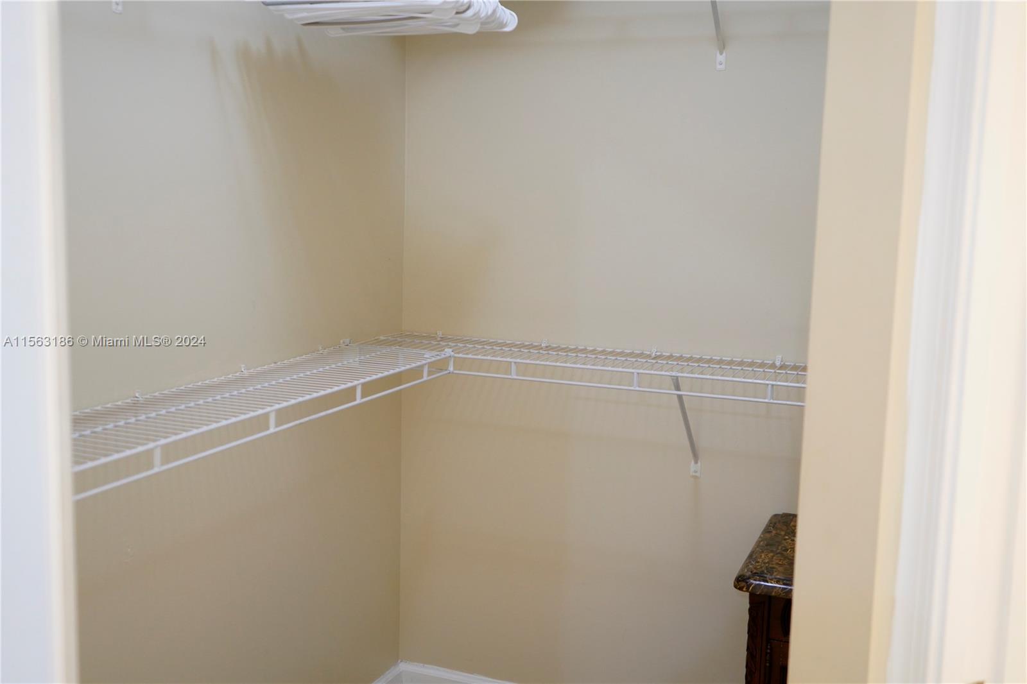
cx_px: 514
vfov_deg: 36.9
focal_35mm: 36
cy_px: 342
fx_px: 1027
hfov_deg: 53.1
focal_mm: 36
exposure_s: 1/40
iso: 1600
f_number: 4
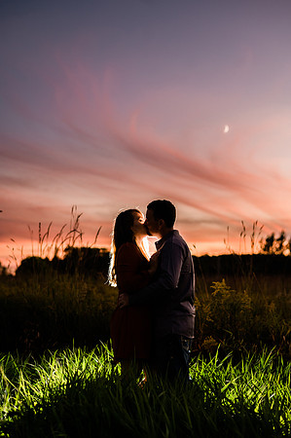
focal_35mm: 58
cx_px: 146
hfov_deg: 23.3
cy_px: 219
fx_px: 705
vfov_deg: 34.5
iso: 400
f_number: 2.5
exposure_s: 1/200
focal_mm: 58
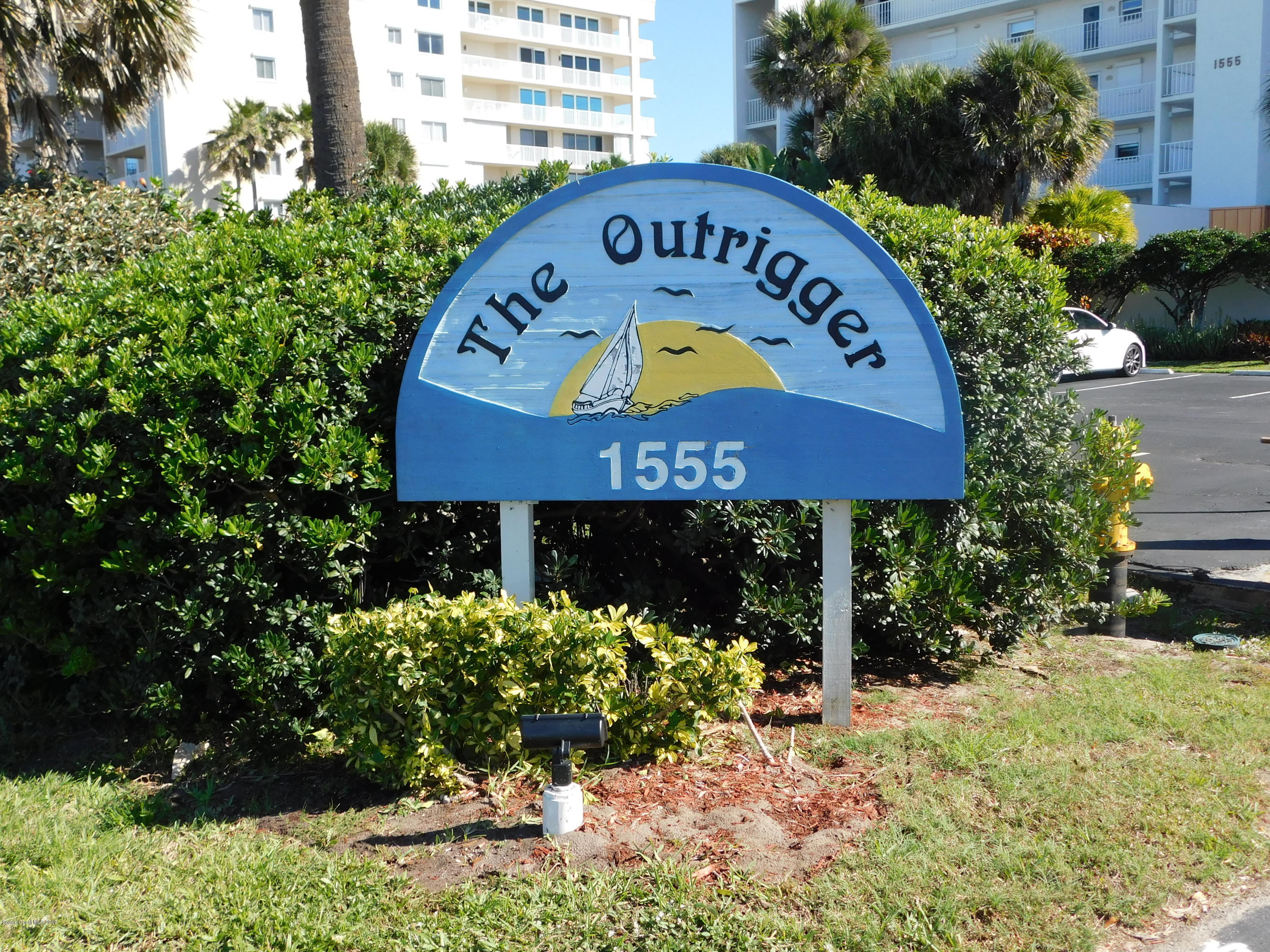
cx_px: 635
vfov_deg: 39.7
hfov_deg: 51.4
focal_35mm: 36
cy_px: 476
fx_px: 1321
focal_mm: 6.3
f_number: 3.5
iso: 125
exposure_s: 1/640
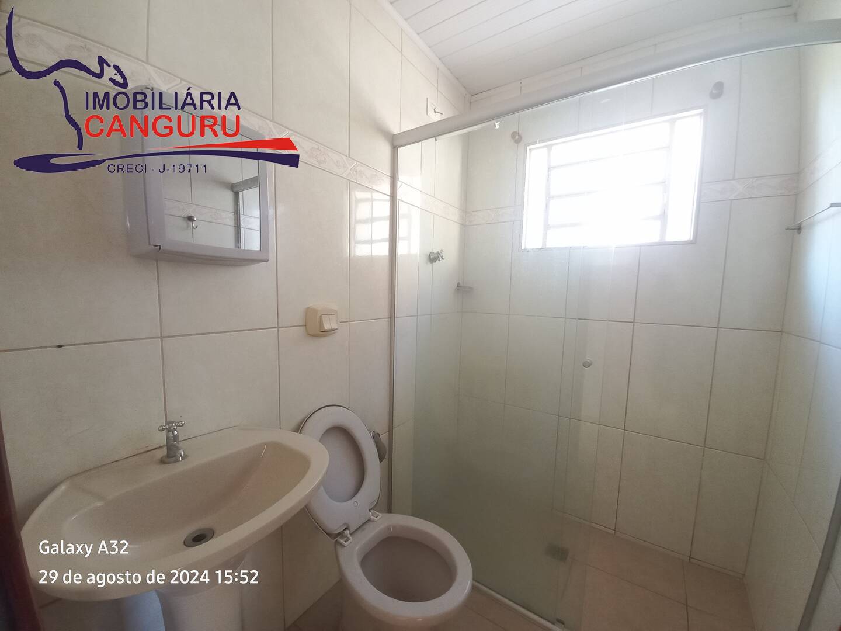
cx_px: 420
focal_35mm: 13
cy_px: 316
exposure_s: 1/30
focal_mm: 1.42
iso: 160
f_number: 2.2
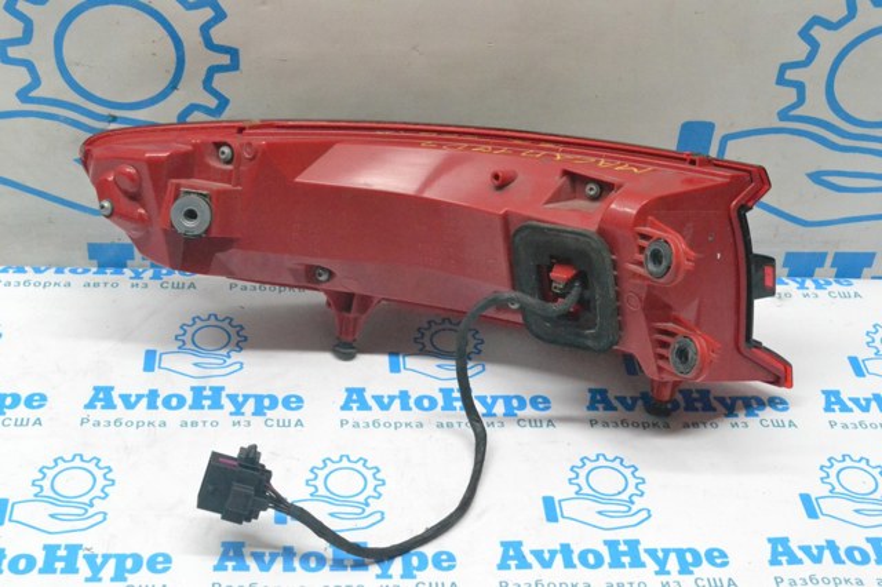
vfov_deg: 23.8
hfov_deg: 35.1
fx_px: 1396
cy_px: 294
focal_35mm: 57
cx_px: 441
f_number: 10
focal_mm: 38
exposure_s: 1/160
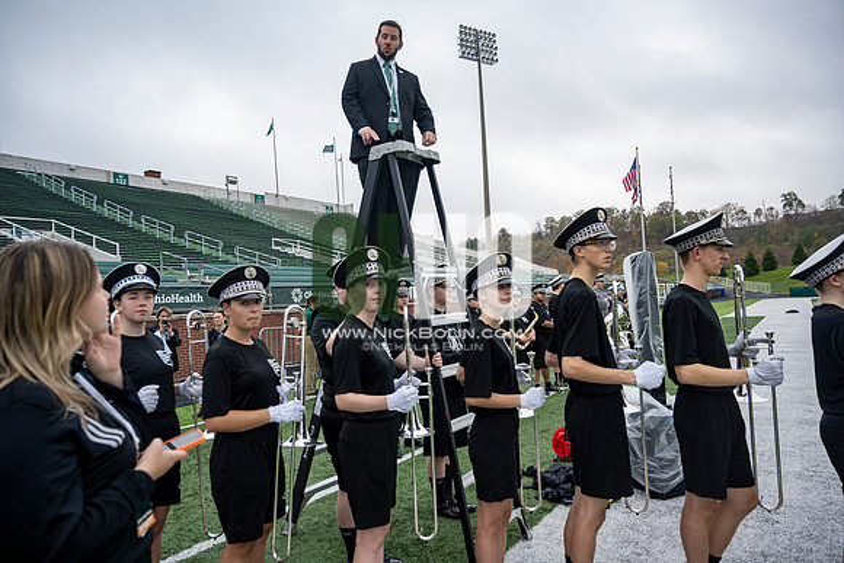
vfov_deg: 53.2
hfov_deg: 73.7
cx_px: 422
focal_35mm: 24
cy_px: 282
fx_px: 563
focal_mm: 24
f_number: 4
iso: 80
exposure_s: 1/200
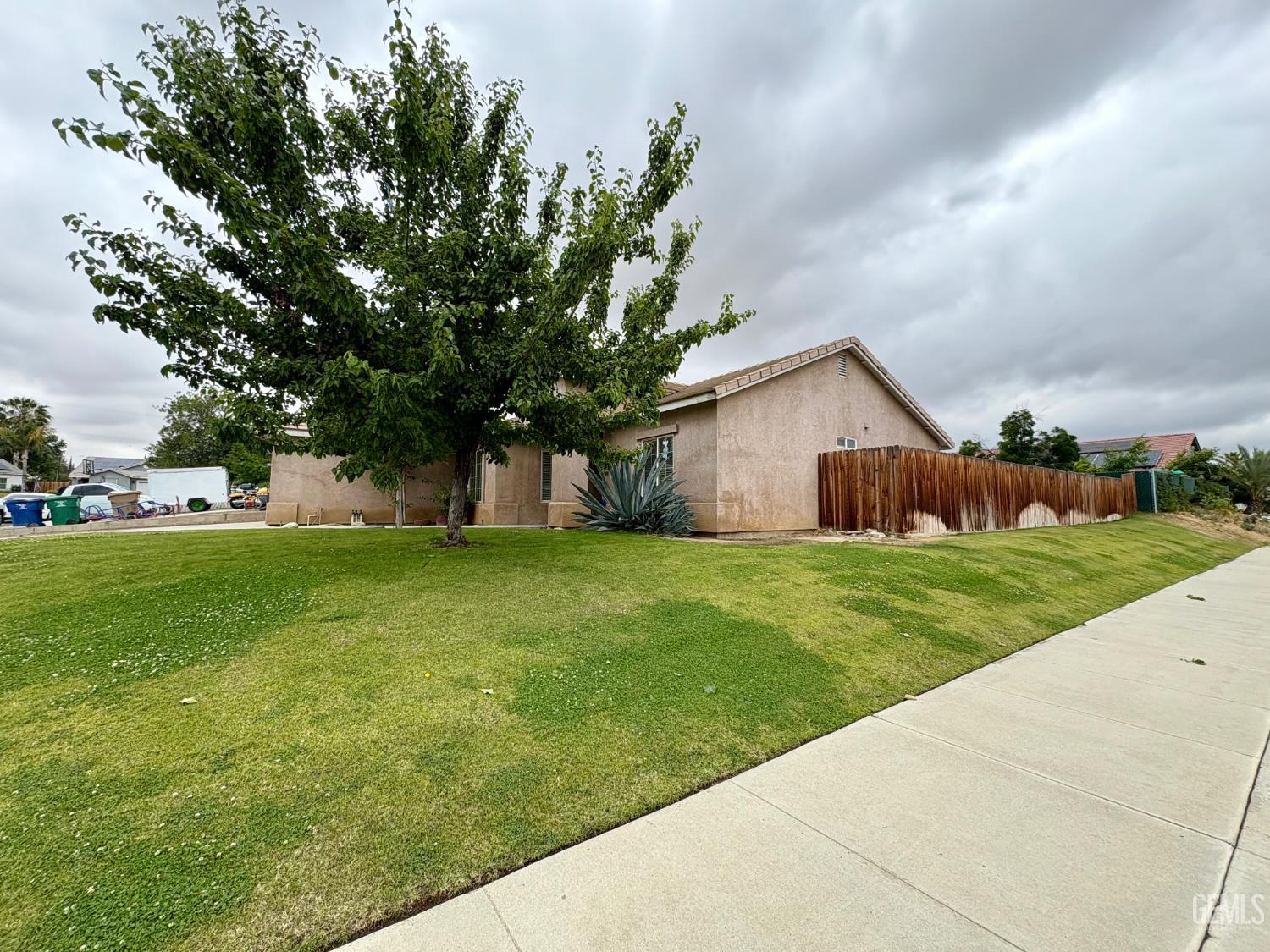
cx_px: 635
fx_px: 514
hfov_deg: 102.1
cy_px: 476
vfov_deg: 85.7
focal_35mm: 14
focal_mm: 2.22
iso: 50
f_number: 2.2
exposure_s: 1/831
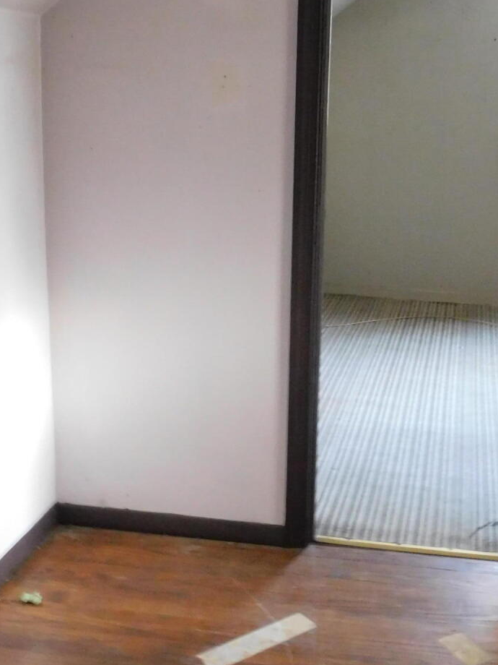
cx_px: 361
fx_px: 959
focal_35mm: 50
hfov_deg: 28.8
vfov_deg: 38.2
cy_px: 317
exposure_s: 1/8
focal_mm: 4
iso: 640
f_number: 3
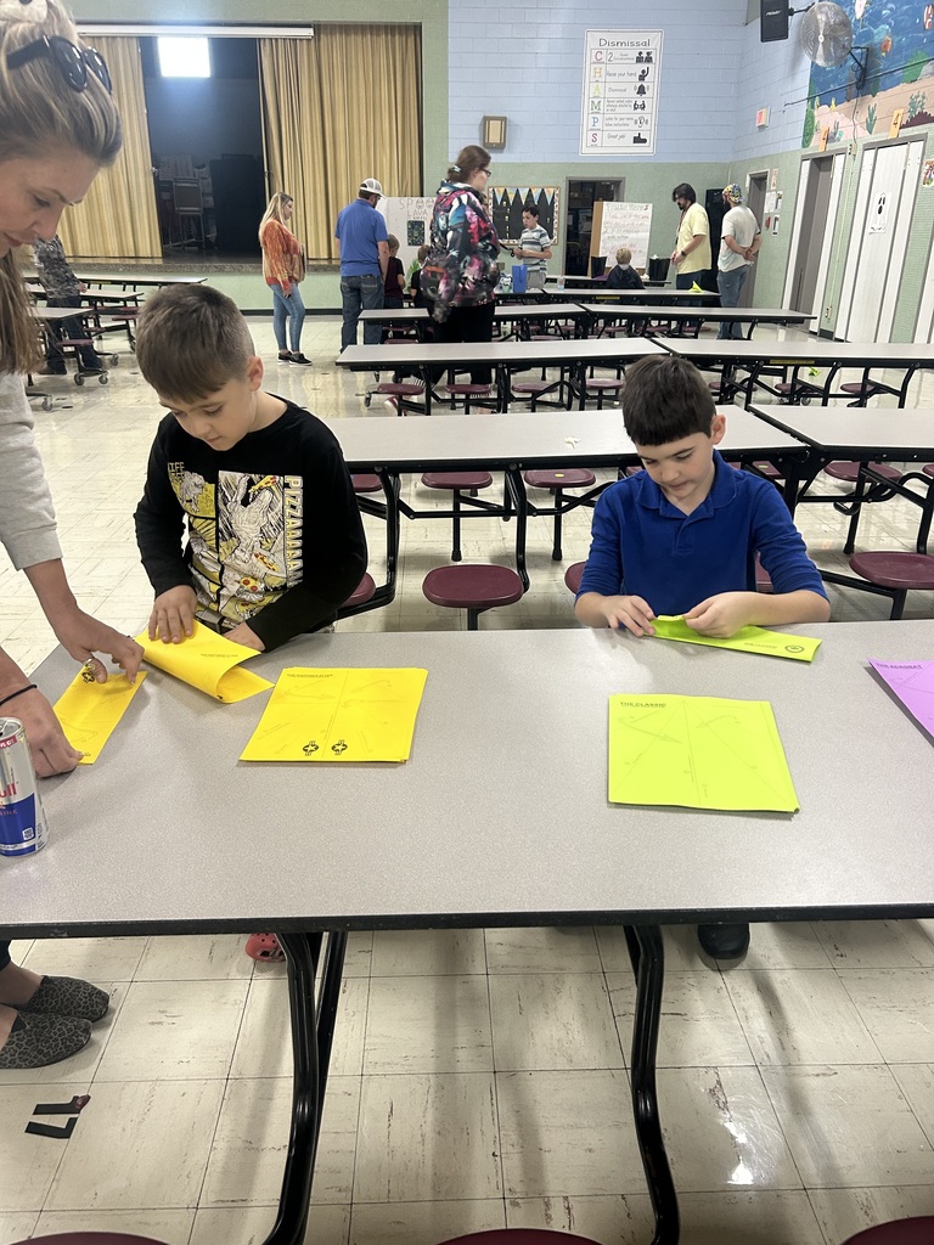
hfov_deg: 53.1
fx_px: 935
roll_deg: -0.3
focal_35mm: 26
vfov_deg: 67.3
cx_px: 467
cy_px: 622
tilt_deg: -22.6
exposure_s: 1/60
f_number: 1.5
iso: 200
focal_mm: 5.7
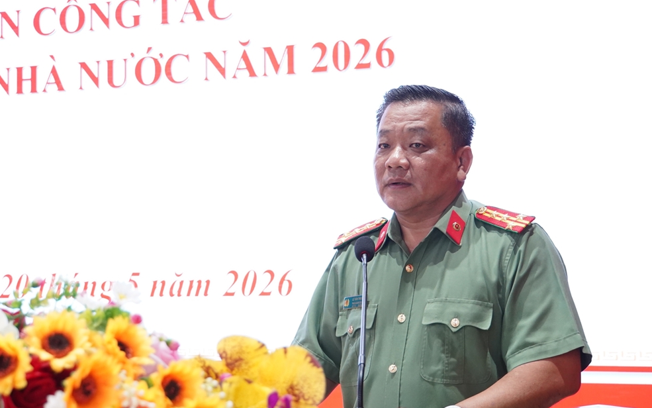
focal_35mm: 60
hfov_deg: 34.0
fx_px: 1066
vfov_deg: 21.6
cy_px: 215
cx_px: 322
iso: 2500
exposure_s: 1/60
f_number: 5
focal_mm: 39
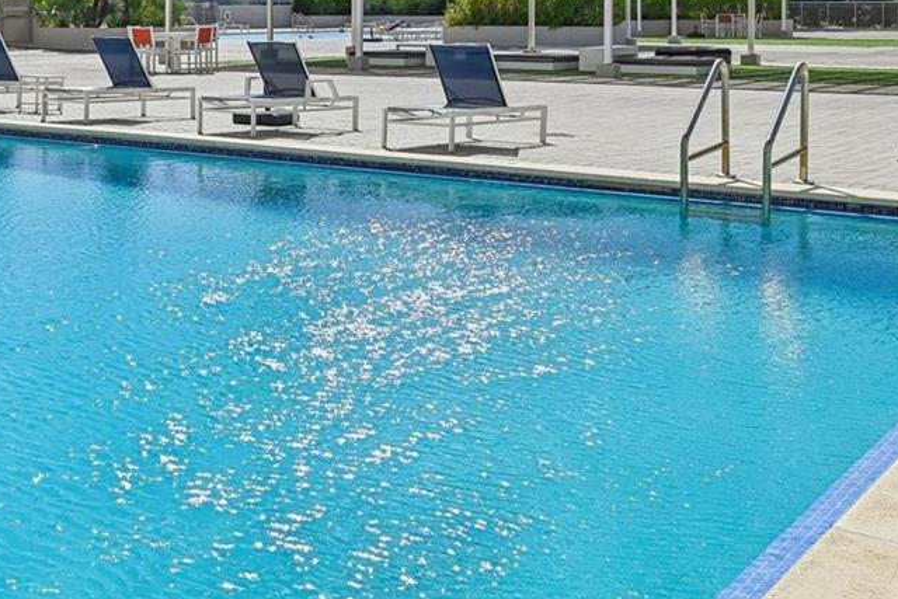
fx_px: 1372
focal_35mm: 55
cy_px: 24
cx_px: -41
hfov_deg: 32.7
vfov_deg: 23.7
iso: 100
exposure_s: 1/640
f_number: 8
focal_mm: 22
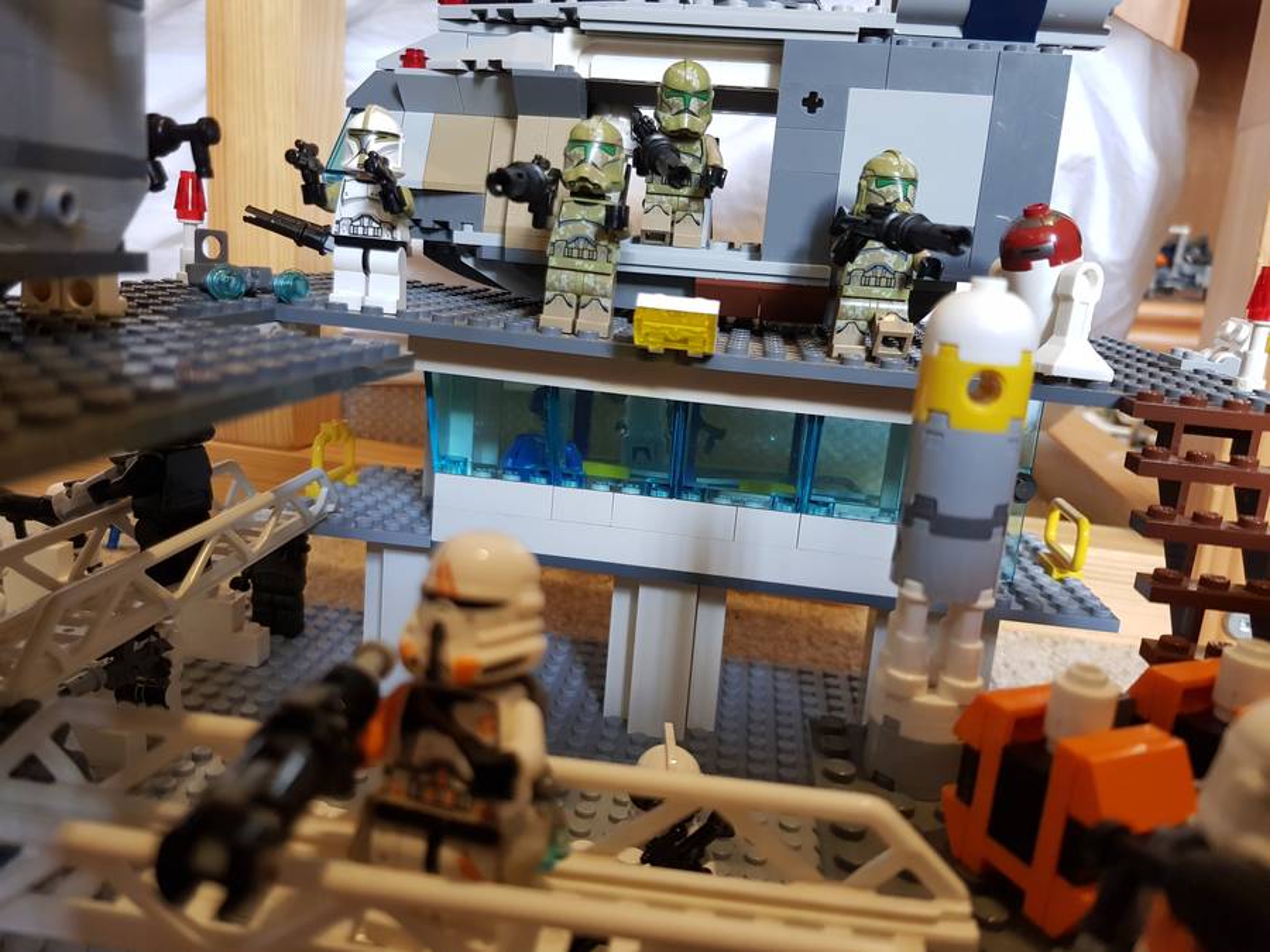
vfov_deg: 53.1
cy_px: 476
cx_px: 635
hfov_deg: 67.3
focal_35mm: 26
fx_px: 954
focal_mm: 4.2
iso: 200
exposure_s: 1/15
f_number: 1.7
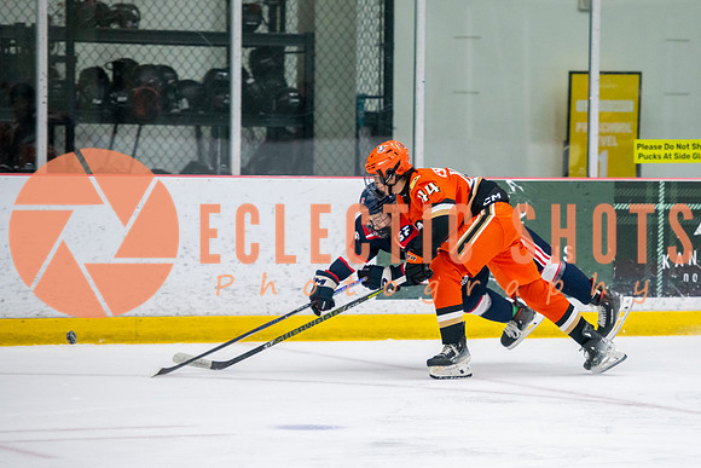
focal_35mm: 224
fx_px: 4353
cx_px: 482
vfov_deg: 6.1
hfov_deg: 9.2
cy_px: 257
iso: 2500
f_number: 3.2
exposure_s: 1/640
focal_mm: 160
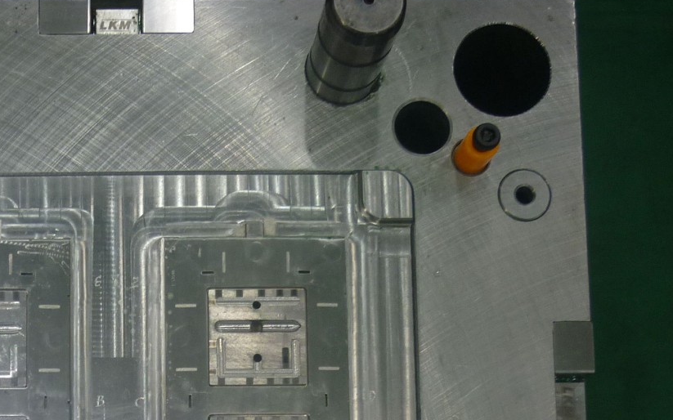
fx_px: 1247
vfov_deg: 18.6
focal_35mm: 68
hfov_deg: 29.5
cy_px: 427
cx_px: 137
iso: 100
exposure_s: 1/8
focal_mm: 5.5
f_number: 2.8
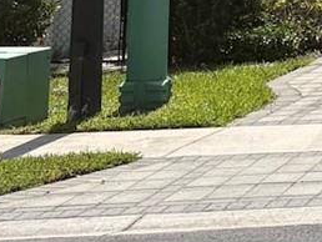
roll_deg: +0.9
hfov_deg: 9.8
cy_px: -195
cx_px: 922
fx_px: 1499
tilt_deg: +5.3
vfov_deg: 8.8
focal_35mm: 161
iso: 50
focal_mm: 5.96
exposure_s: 1/4950
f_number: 1.6
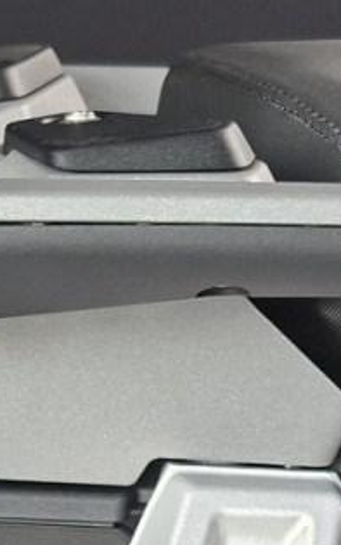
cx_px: 450
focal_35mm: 124
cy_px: 664
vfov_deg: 16.1
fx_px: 1843
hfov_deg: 10.3
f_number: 1.8
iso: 125
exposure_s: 1/120
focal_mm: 5.54
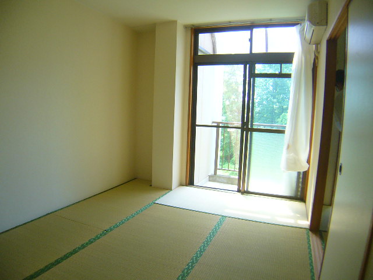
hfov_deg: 52.6
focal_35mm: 35
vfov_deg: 40.7
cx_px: 186
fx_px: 377
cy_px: 140
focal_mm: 5.8
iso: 100
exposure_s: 1/50
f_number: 2.8
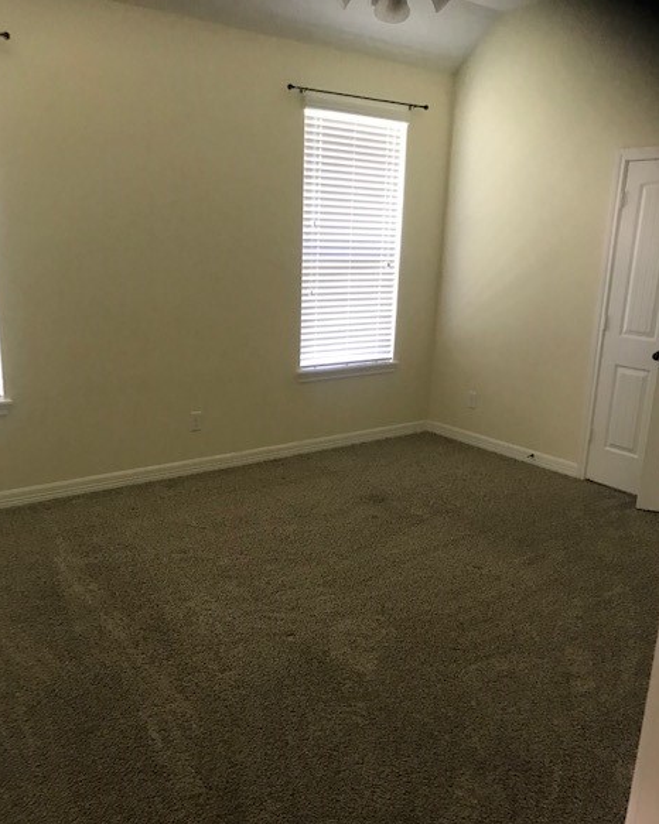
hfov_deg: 48.5
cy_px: 451
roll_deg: -2.9
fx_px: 732
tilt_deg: -15.1
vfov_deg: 58.7
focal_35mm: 30
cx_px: 325
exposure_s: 1/15
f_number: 1.8
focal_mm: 3.99
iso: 80
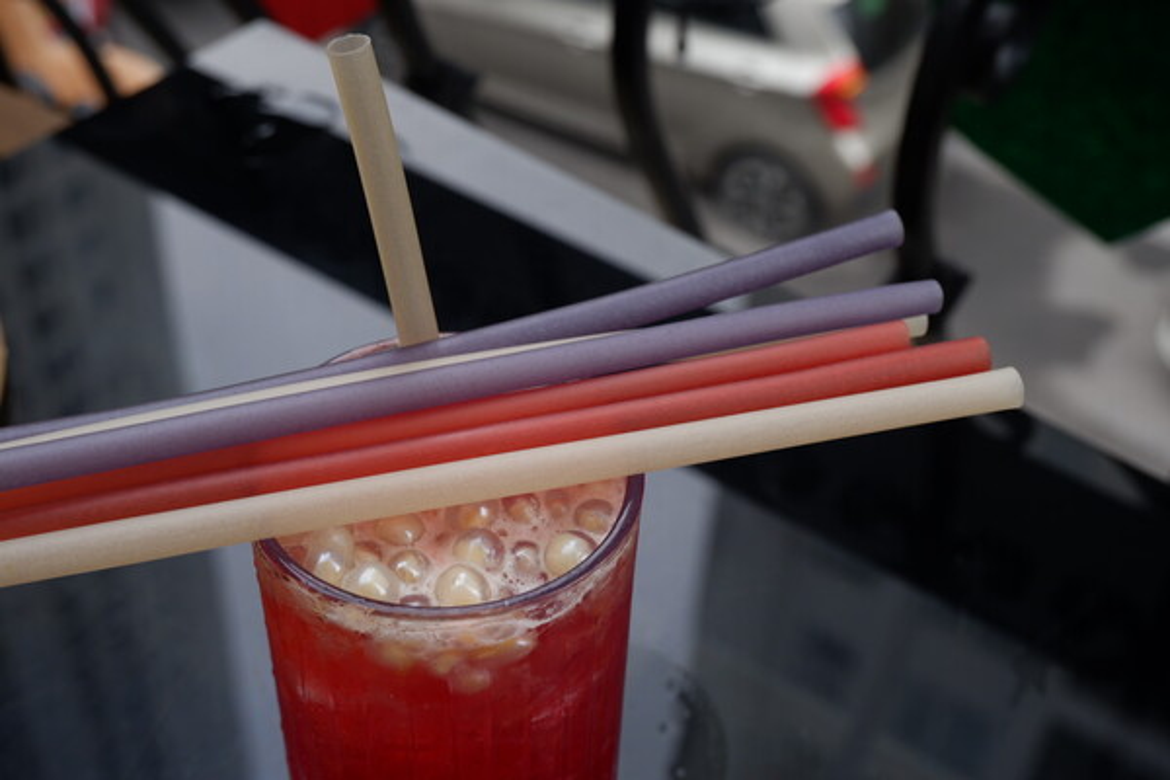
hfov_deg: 41.1
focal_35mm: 48
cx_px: 585
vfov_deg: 28.1
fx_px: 1560
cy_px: 390
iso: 200
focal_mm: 32.3
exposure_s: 1/125
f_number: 6.4
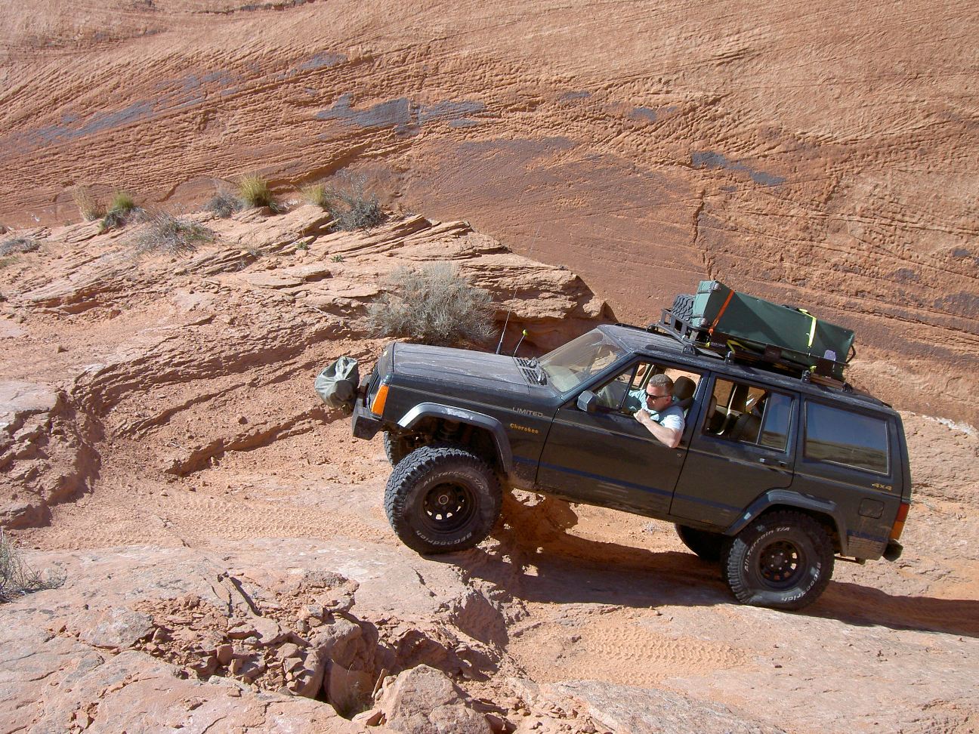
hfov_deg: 47.9
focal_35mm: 39
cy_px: 367
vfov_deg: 36.8
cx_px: 490
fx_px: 1103
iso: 100
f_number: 4.7
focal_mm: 8
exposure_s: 1/400
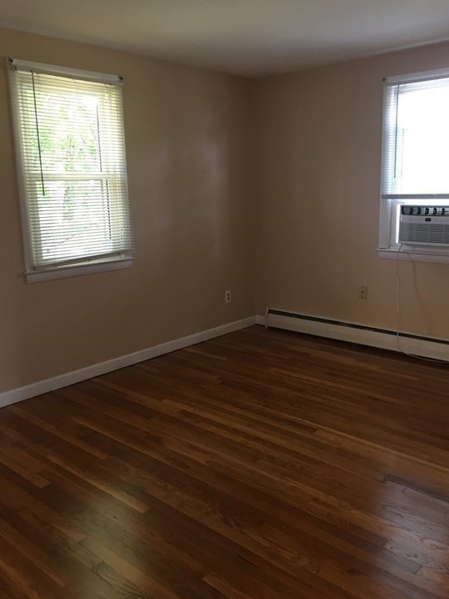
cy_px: 281
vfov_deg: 58.3
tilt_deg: -6.8
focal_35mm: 31
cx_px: 232
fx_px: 536
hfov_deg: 45.5
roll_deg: +1.5
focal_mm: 4.15
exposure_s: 1/17
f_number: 2.2
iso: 100
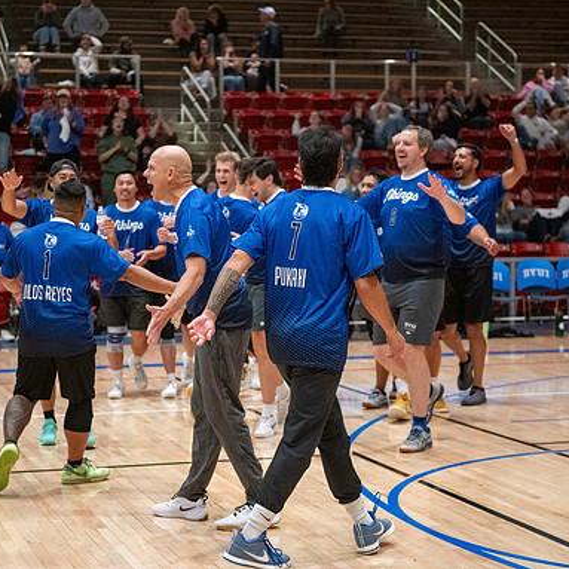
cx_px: 242
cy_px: 283
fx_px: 1581
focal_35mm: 85
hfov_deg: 20.4
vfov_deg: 20.4
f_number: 2.8
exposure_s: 1/640
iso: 6400
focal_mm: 66
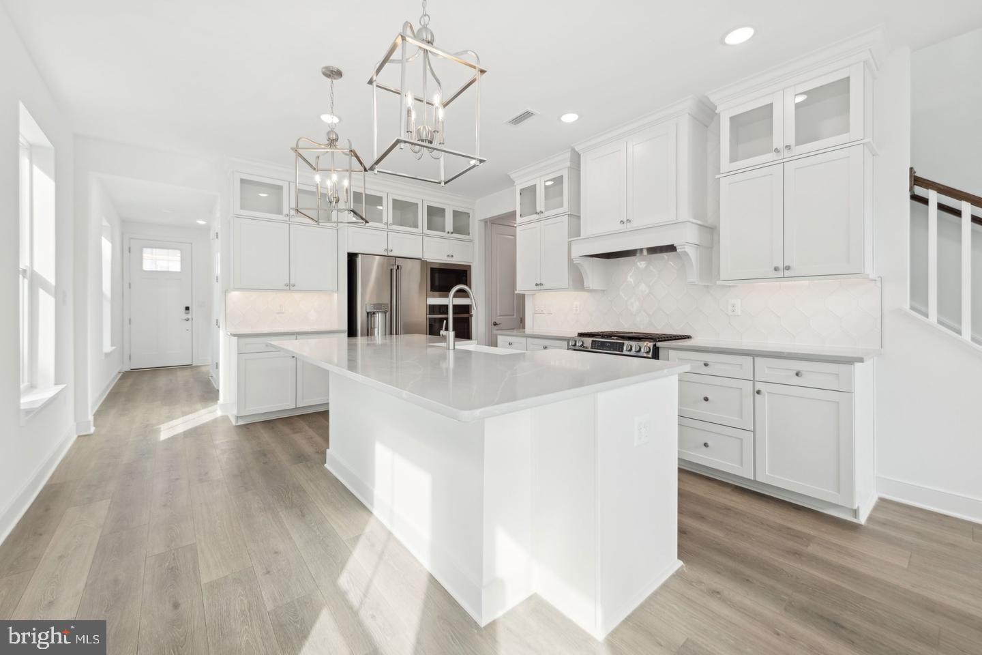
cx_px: 491
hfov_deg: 104.3
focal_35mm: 14
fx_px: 382
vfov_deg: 81.2
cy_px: 328
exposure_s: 1/15
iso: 64
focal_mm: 14
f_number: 8
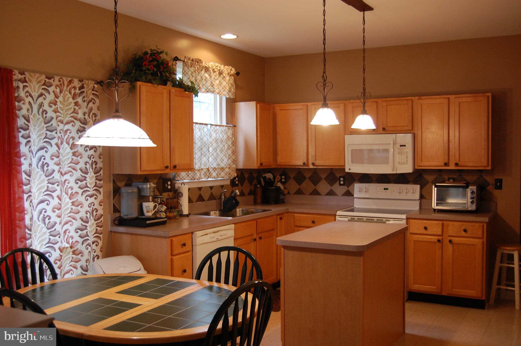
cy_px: 173
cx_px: 260
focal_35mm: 39
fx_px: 564
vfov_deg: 34.1
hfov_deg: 49.6
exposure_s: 1/25
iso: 800
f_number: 4
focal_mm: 26
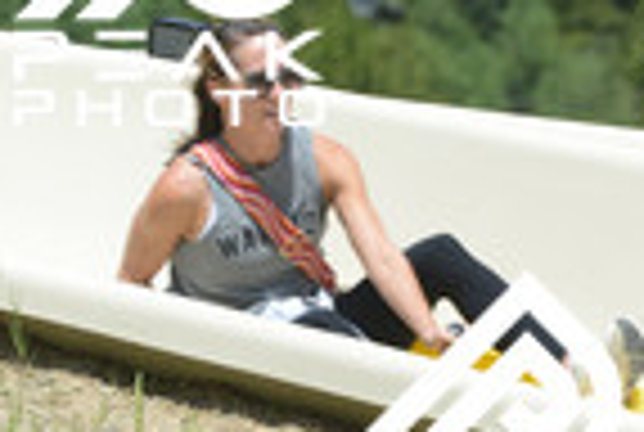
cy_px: 403
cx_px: 486
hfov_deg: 3.8
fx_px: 9770
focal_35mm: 545
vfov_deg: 2.5
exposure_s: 1/640
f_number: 6.3
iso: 220
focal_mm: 195
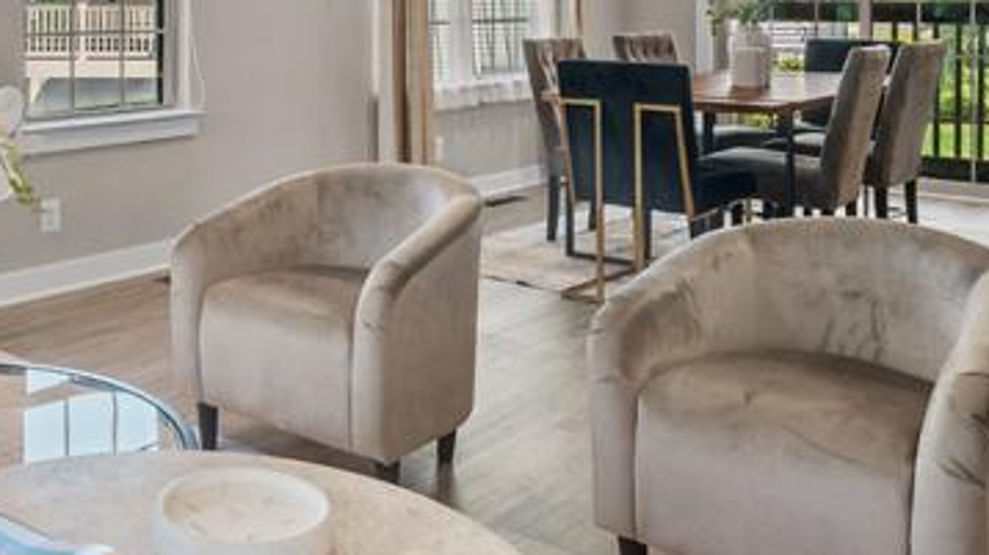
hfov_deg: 44.2
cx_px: 207
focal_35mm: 44
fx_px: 1156
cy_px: 29
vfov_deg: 25.9
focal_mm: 14.7
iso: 100
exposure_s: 1/1.67
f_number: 8
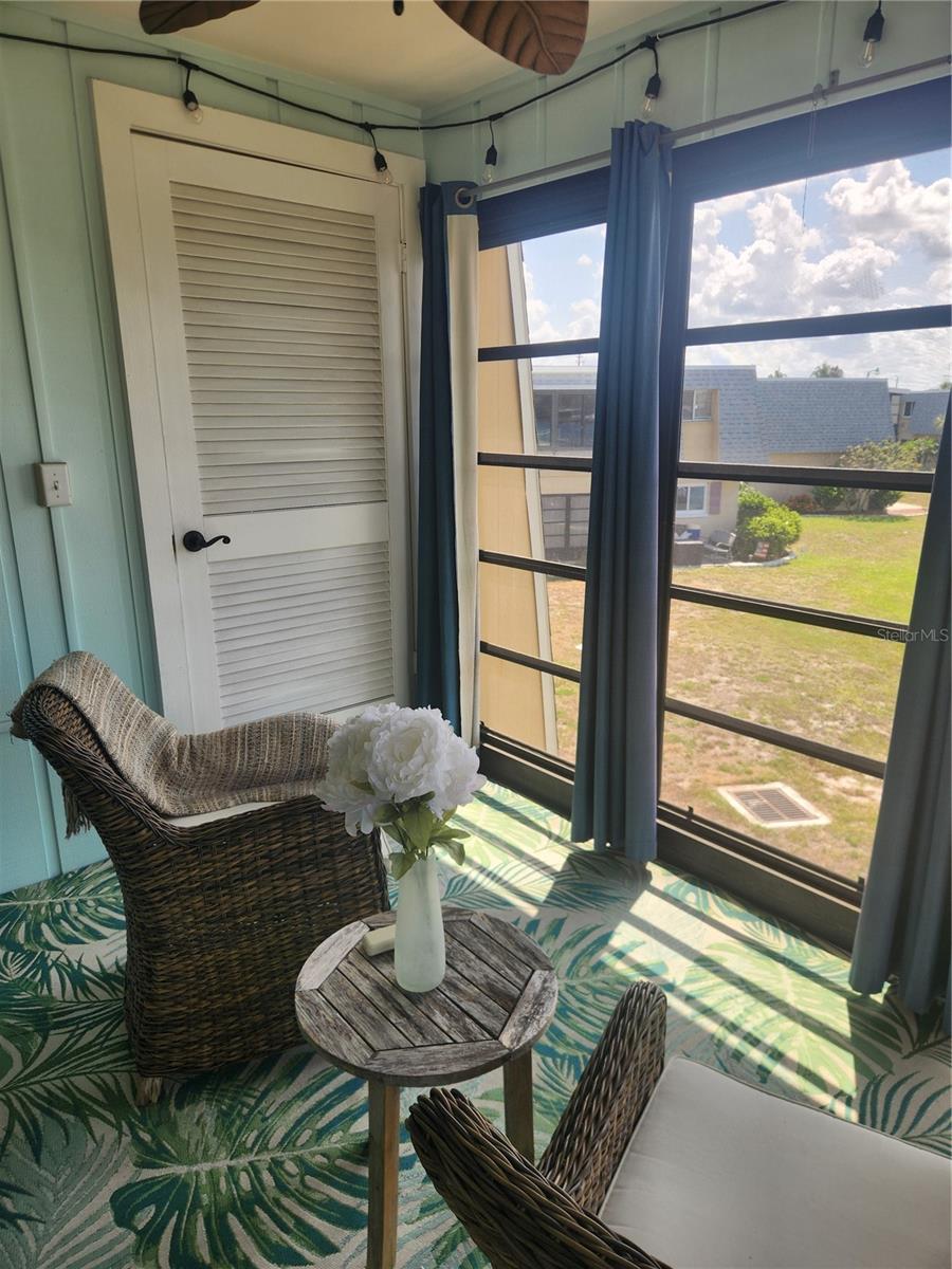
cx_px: 476
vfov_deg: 73.9
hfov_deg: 58.9
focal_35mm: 23
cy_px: 634
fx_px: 843
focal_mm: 5.4
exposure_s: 1/239
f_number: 1.8
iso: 20
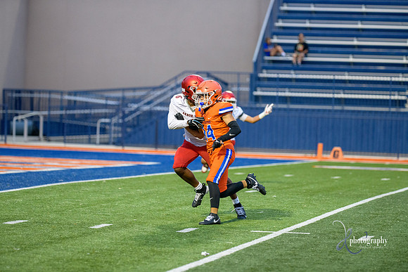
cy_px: 136
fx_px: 2040
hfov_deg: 11.4
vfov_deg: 7.6
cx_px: 204
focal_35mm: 180
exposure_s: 1/800
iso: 3200
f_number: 2.8
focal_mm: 180
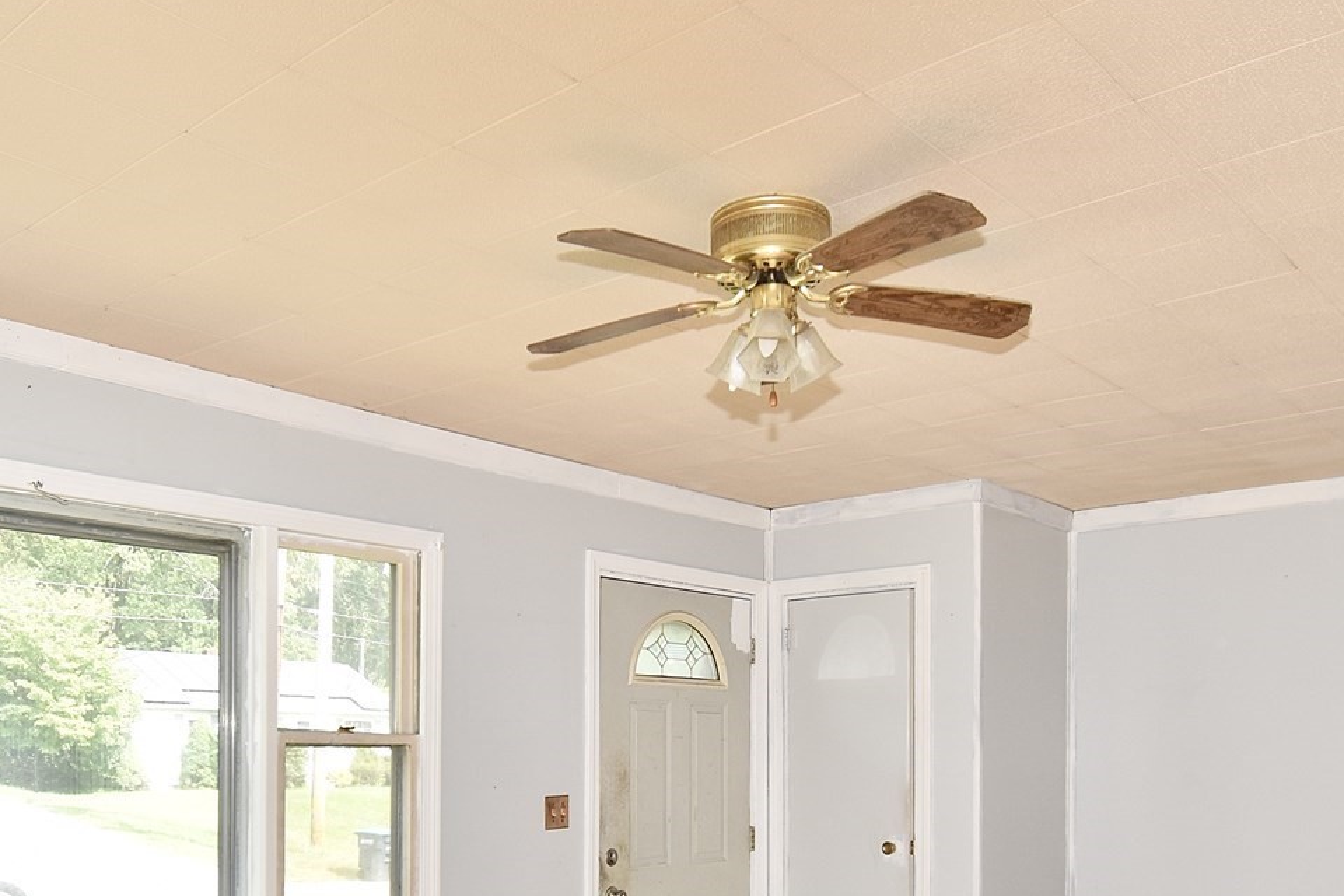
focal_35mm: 32
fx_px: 1195
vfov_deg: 39.0
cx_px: 661
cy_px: 760
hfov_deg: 58.7
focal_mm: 10
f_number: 5.6
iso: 280
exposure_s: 1/125
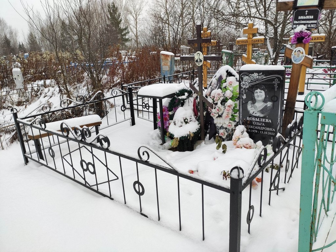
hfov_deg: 67.3
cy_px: 126
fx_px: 252
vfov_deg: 53.1
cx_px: 168
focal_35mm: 26
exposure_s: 1/391
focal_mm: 4.77
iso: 112
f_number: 1.75
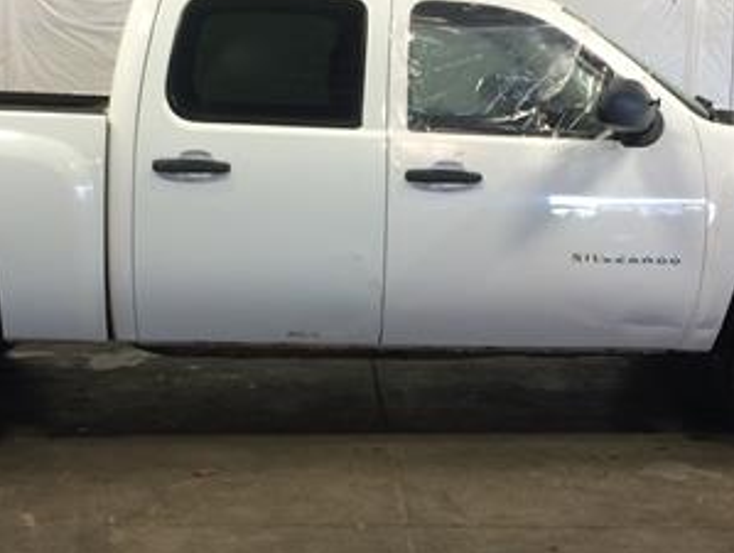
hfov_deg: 31.1
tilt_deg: -5.4
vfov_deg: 23.6
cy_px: 172
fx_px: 1316
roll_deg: +0.4
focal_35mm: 62
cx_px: 329
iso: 40
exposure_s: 1/30
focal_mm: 4.15
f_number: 2.2
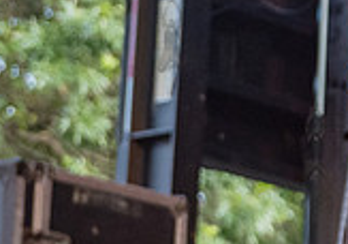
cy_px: -50
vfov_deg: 5.2
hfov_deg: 7.1
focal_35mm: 273
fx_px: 2679
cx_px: 737
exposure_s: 1/400
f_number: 4
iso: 2500
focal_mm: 62
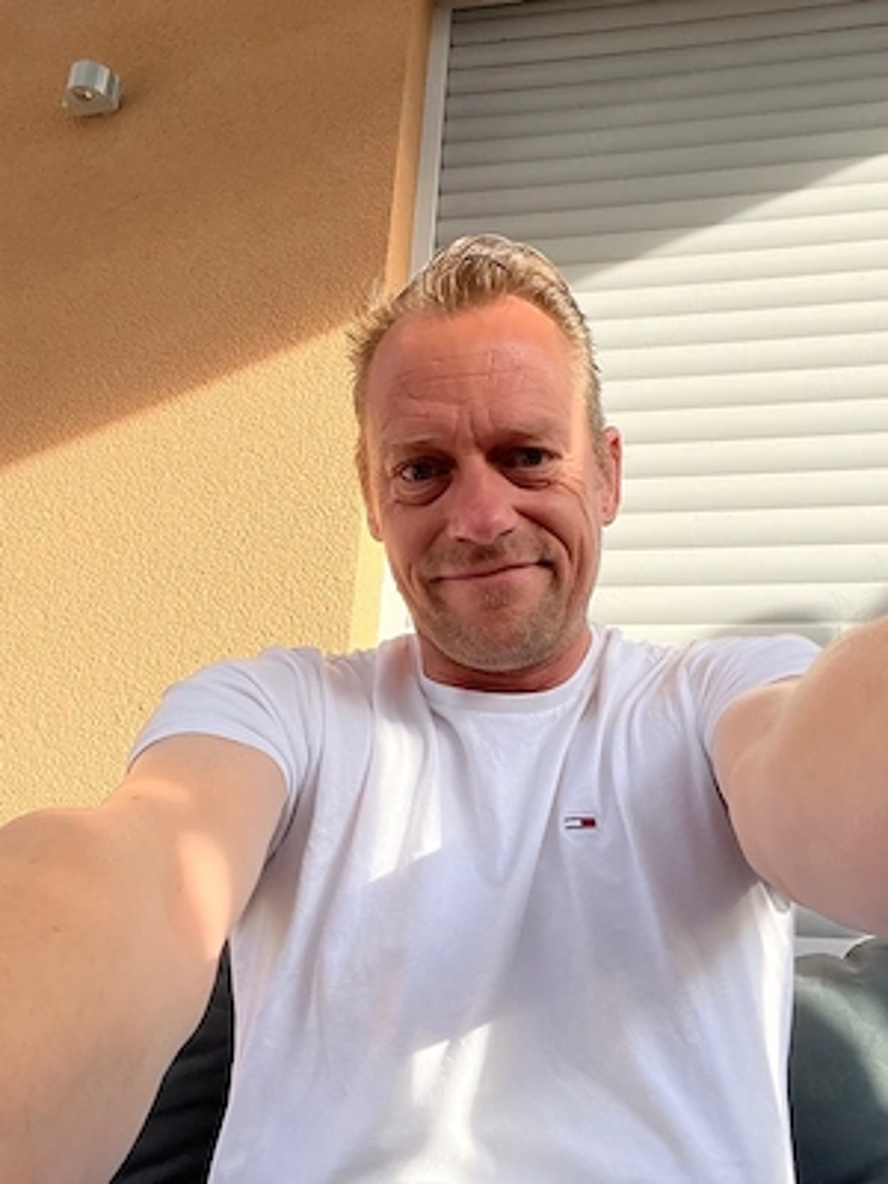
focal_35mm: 30
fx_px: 1026
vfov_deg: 60.0
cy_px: 592
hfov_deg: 46.8
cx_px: 444
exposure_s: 1/575
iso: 32
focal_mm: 2.71
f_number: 2.2
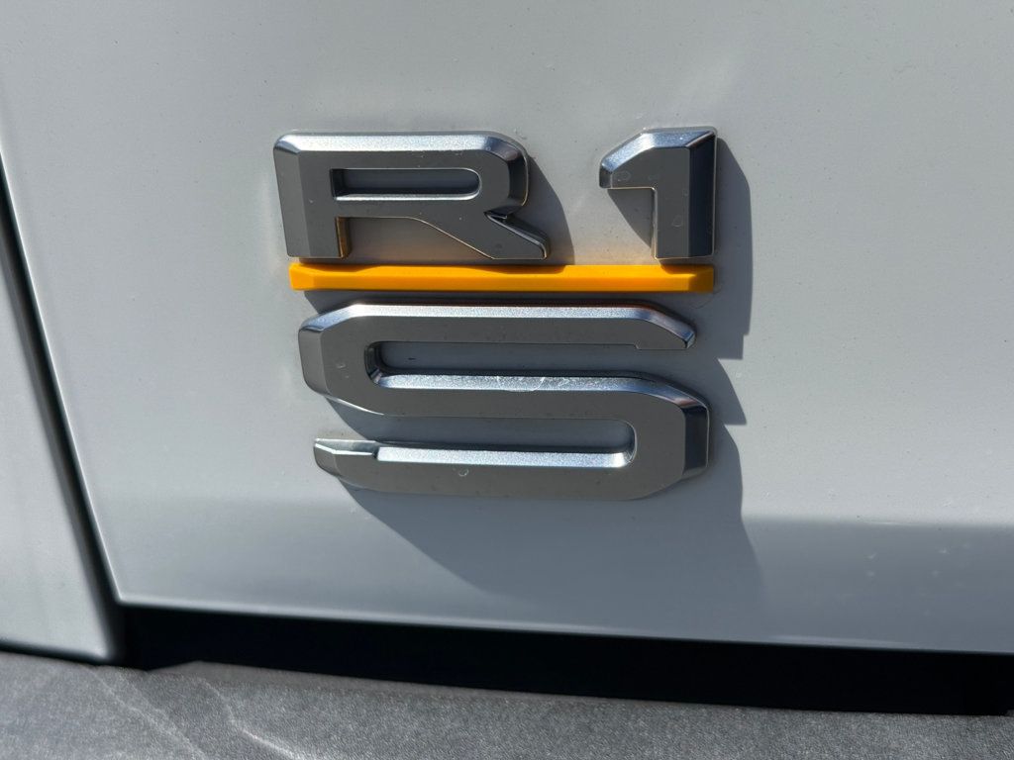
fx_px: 1406
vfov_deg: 30.3
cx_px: 507
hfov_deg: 39.7
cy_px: 380
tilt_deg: -20.1
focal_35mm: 48
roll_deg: +1.7
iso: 80
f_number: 1.78
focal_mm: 6.76
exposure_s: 1/7874
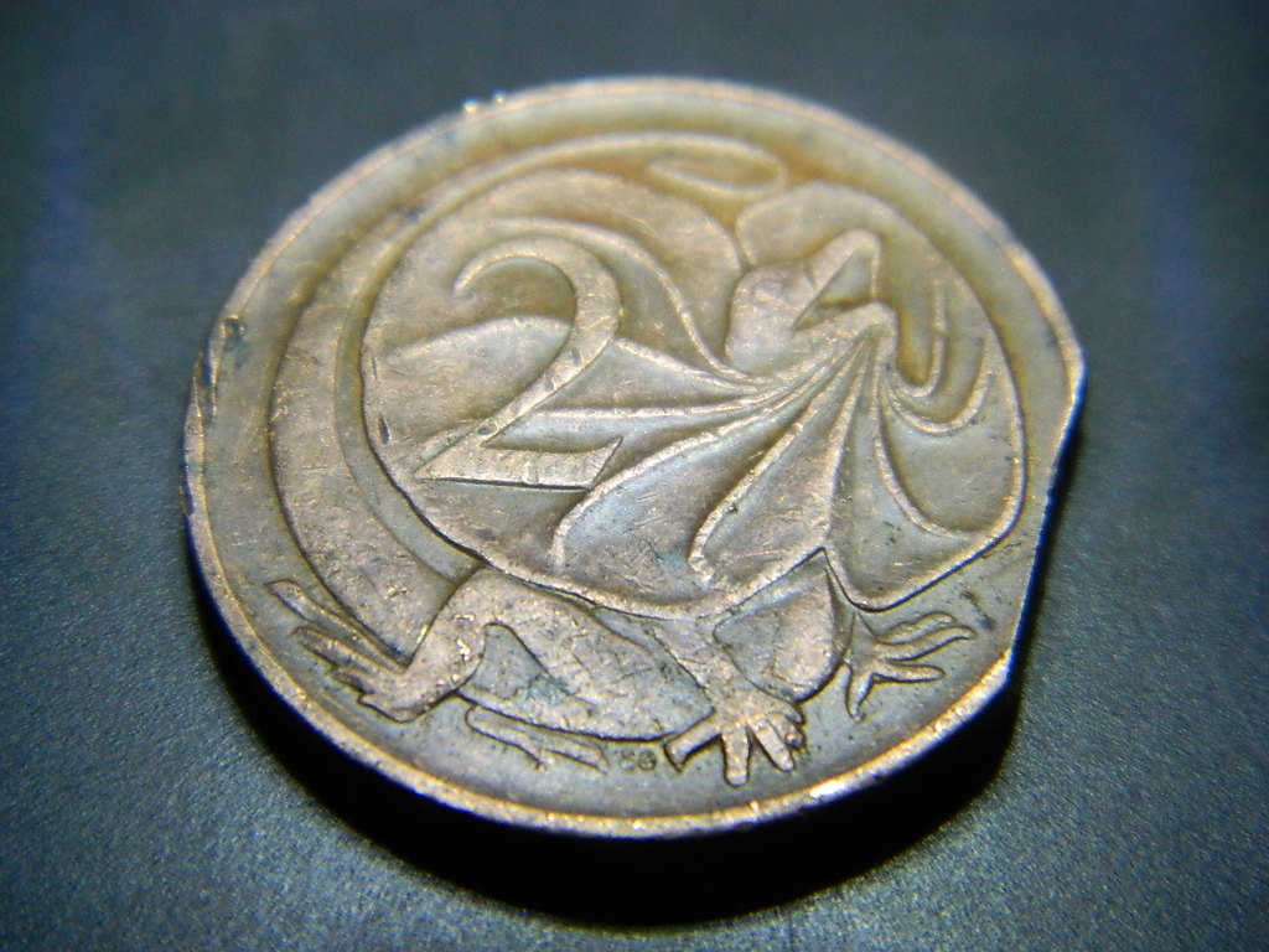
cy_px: 476
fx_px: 3776
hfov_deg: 19.1
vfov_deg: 14.4
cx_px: 634
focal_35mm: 103
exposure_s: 1/50
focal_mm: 18.6
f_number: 4.5
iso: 320
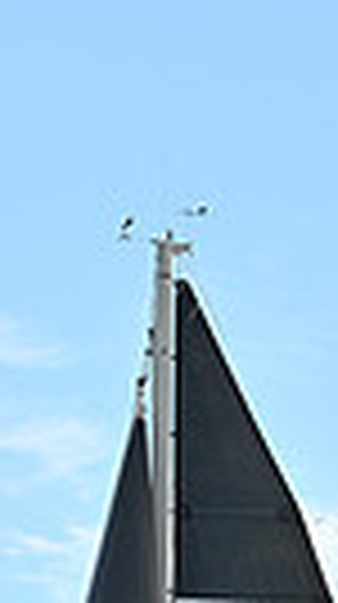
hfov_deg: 3.0
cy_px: 1206
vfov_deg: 5.2
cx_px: 174
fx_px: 6525
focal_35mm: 408
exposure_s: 1/1250
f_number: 4
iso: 320
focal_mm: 90
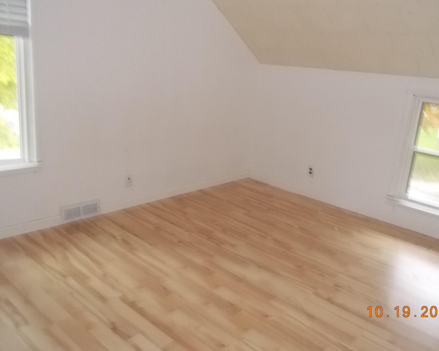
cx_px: 240
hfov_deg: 57.1
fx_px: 403
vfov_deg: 47.1
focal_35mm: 31
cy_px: 174
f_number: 3.3
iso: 400
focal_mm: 4.1
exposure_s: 1/10
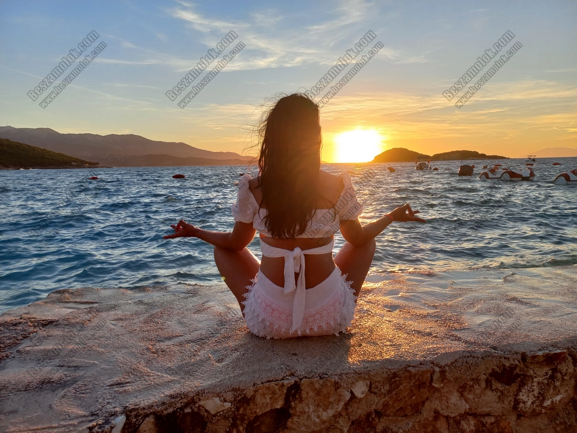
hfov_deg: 69.4
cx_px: 288
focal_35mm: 25
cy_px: 216
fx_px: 417
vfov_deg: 54.9
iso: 25
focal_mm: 4.6
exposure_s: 1/185
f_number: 1.8
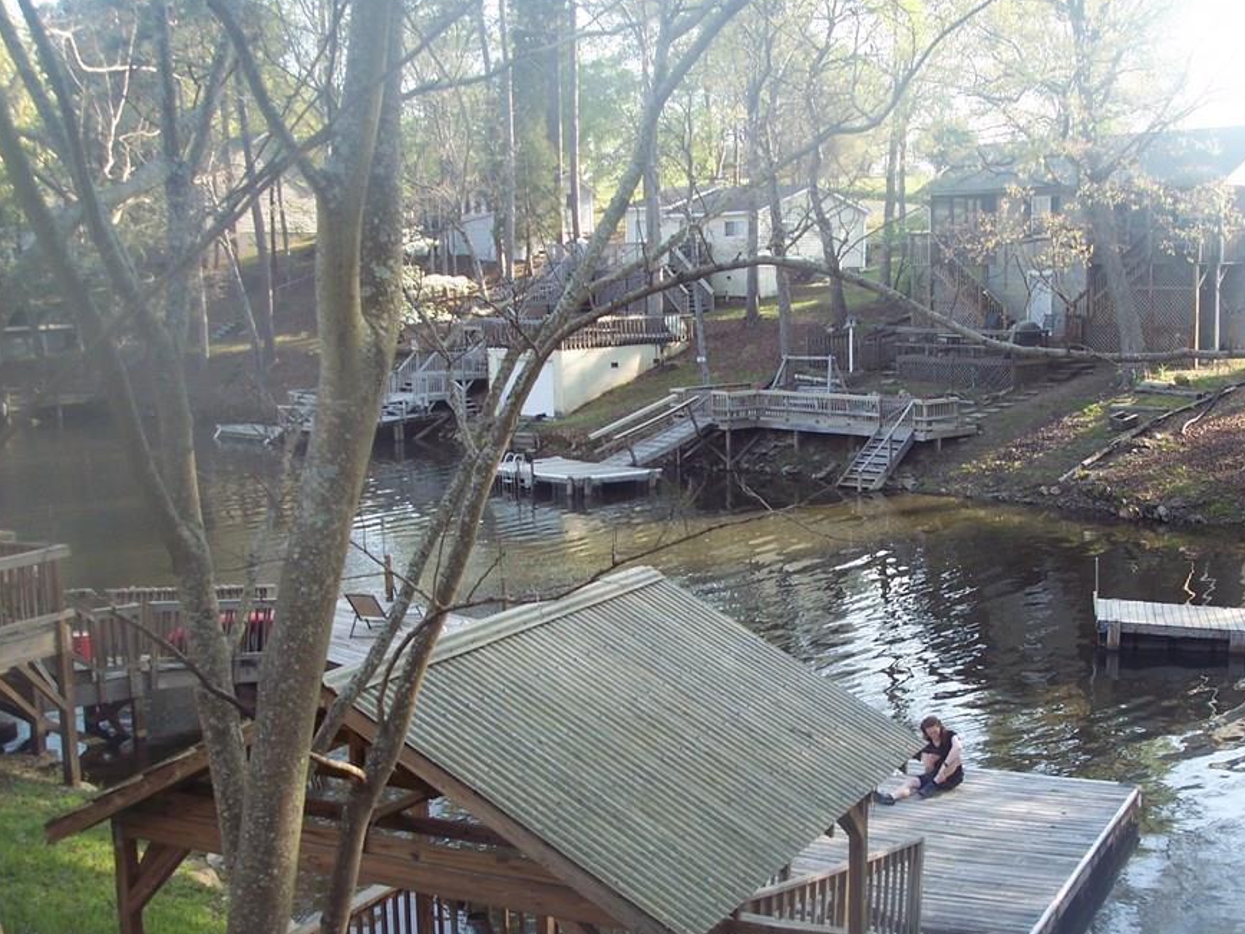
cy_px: 508
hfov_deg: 41.2
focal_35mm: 46
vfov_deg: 31.5
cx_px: 703
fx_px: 1654
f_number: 3.4
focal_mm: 8
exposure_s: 1/60
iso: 100
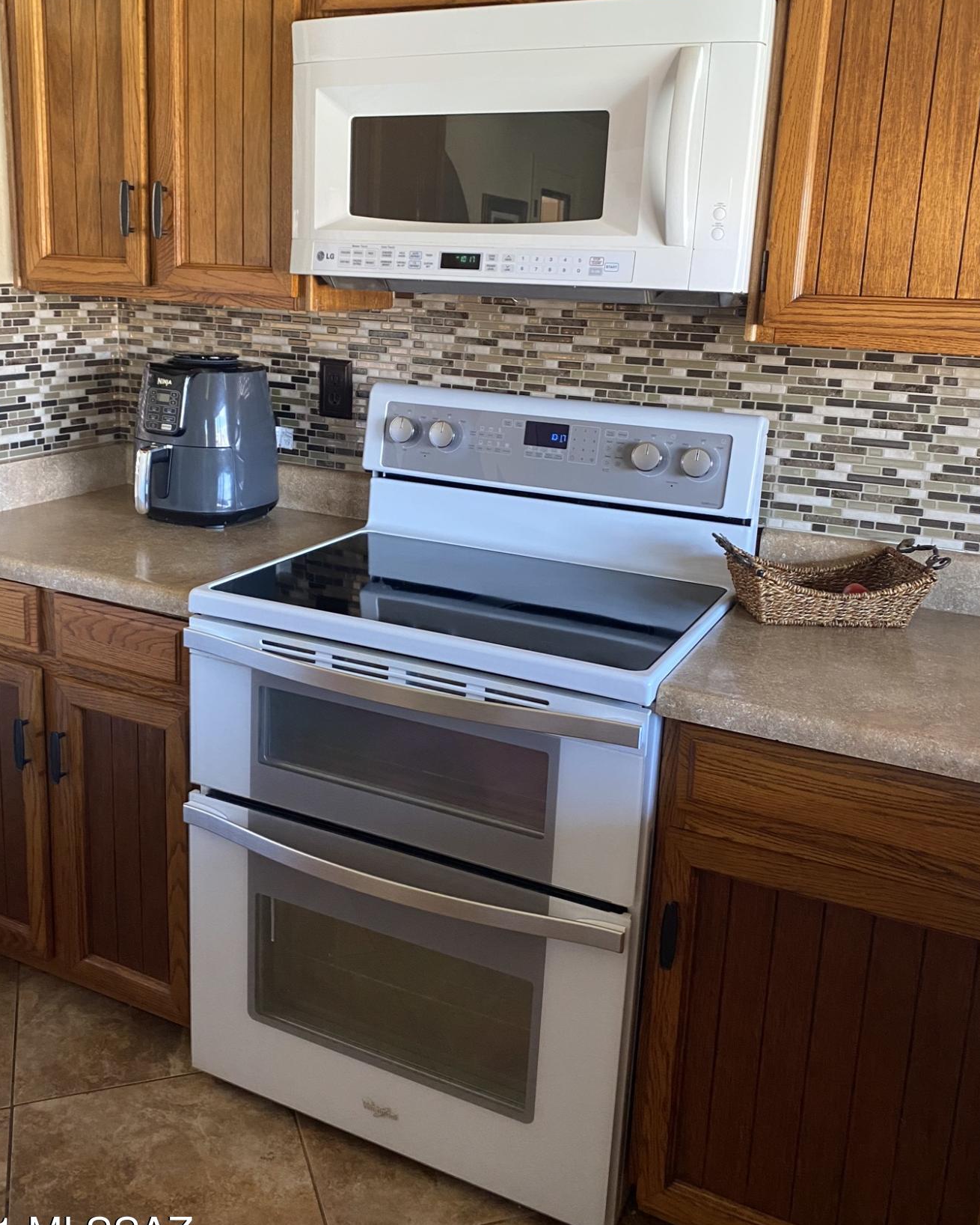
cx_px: 450
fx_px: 1124
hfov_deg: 47.1
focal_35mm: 31
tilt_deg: -13.2
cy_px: 551
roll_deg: -2.4
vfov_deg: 57.1
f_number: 1.8
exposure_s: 1/60
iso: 250
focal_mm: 4.25
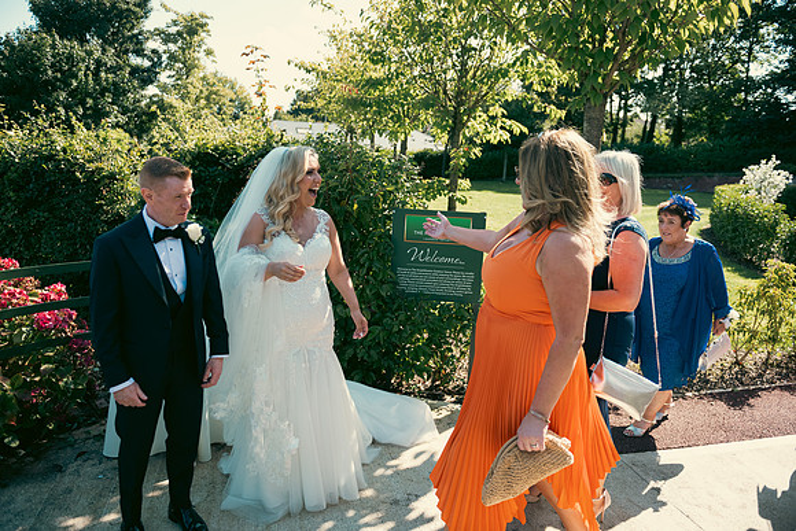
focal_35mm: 24
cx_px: 398
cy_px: 266
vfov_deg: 53.2
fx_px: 531
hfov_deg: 73.7
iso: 250
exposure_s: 1/800
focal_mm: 24
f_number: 3.5
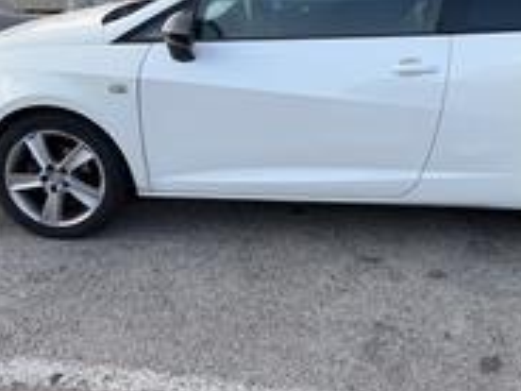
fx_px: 707
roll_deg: -1.4
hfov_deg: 39.7
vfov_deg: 30.5
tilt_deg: -13.0
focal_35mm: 47
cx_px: 365
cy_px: 108
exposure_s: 1/898
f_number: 1.78
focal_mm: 6.76
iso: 80
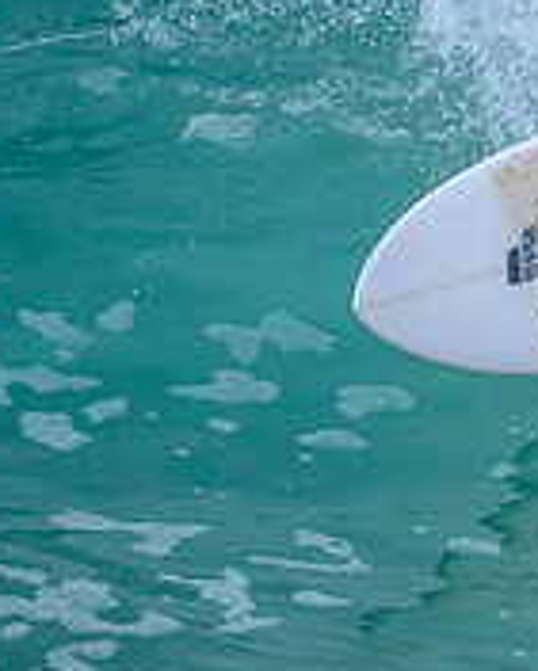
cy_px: 253
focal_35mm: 2929
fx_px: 58247
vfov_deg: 0.7
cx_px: 1138
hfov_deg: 0.5
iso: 2500
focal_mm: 800
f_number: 6.3
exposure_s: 1/3200
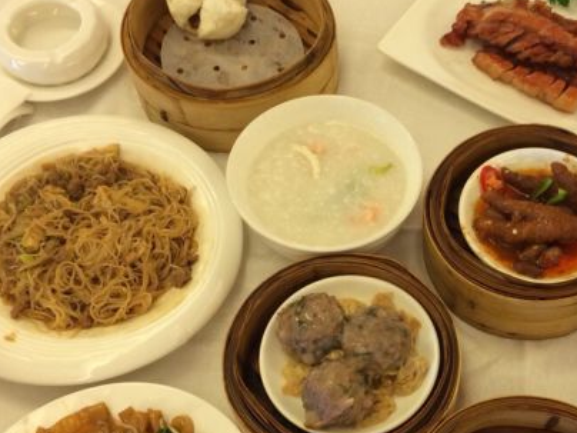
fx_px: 867
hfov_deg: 36.1
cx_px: 418
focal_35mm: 52
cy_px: 338
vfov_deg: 27.5
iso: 160
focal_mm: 4.12
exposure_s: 1/33
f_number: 2.2
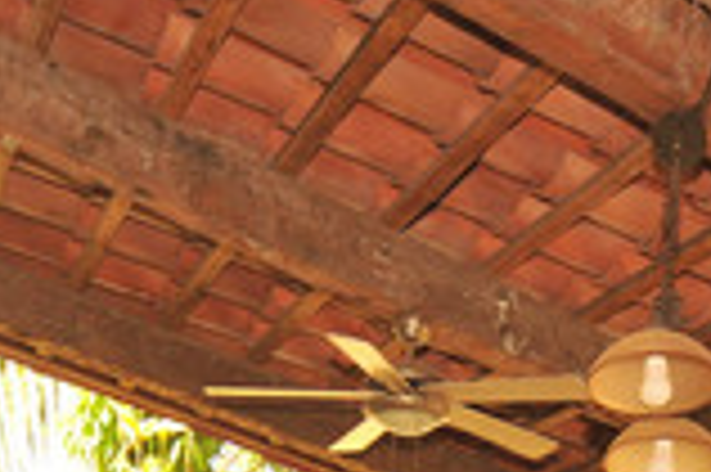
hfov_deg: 29.3
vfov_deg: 16.6
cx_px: 522
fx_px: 1343
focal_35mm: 68
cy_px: 854
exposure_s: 1/200
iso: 320
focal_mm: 11
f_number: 4
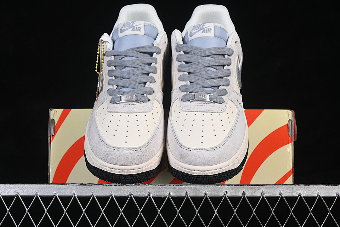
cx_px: 170
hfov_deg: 27.0
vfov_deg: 18.2
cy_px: 114
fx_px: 708
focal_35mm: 75
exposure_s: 1/80
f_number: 8
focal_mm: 50
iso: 160
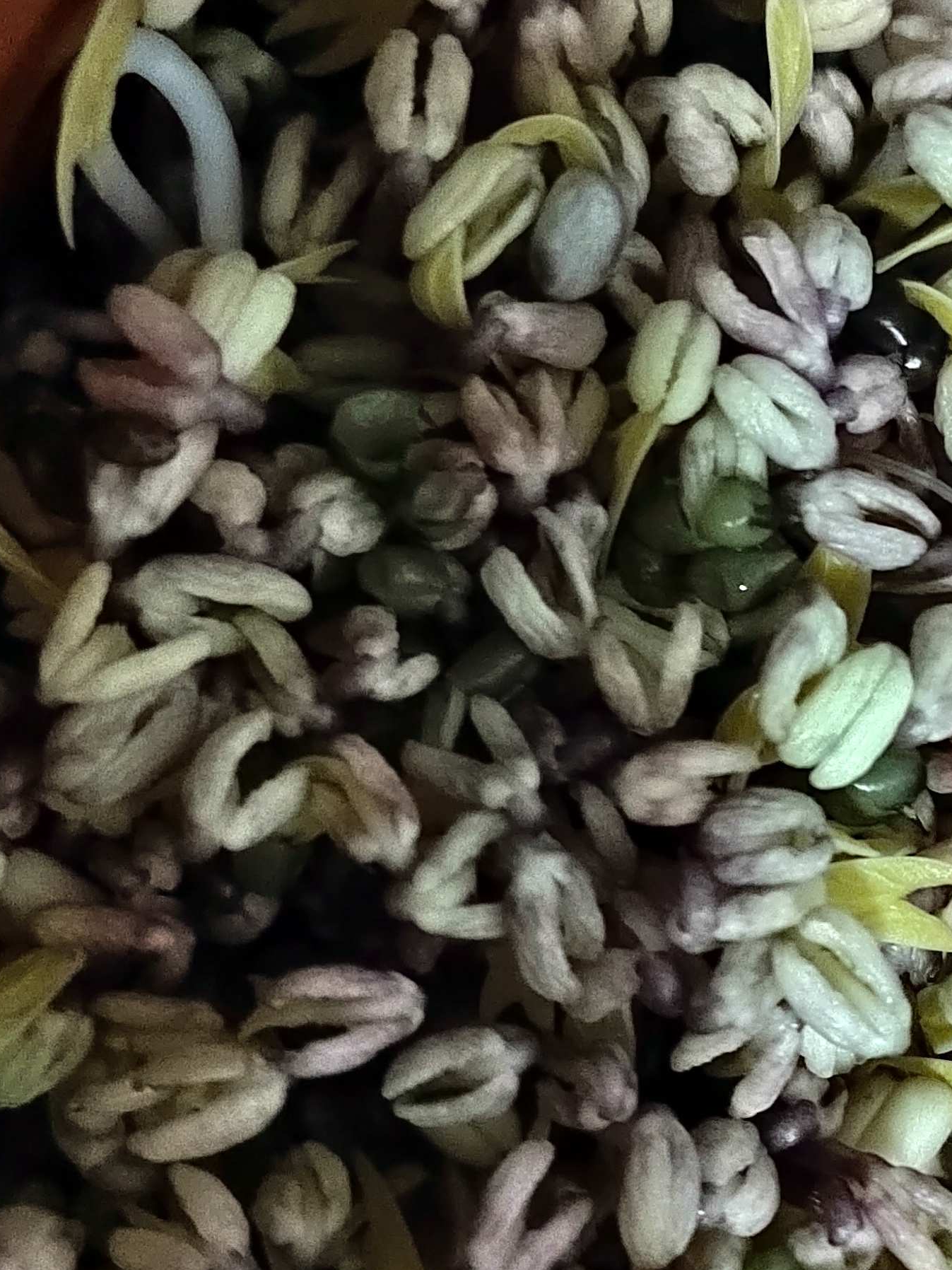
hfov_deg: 27.7
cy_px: 712
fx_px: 1833
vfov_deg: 38.1
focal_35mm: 50
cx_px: 904
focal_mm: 5.52
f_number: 1.9
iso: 6400
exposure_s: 1/10
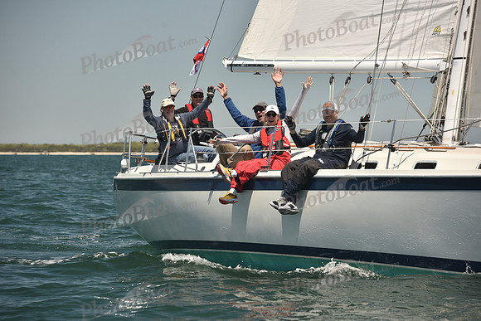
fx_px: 2272
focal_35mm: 170
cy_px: 160
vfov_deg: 8.1
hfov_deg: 12.1
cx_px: 240
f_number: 6.3
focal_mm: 170
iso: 250
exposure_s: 1/800
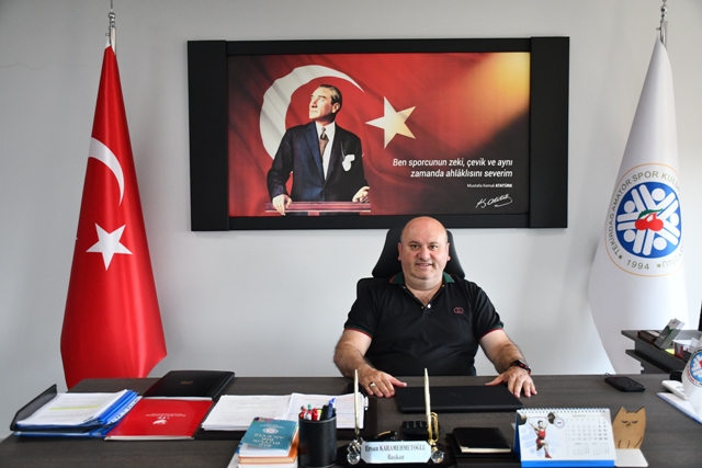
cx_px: 351
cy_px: 234
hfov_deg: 49.5
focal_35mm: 39
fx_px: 761
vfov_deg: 34.2
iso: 1400
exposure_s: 1/125
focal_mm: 26
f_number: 3.8
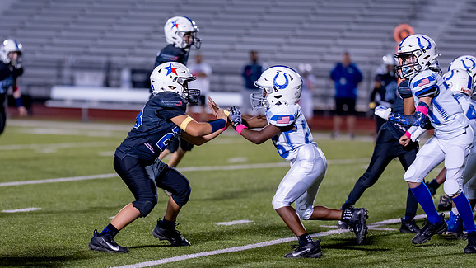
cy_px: 140
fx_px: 2600
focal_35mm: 206
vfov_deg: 5.9
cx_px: 182
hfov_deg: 10.5
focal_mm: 135
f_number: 1.8
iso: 1600
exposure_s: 1/1000
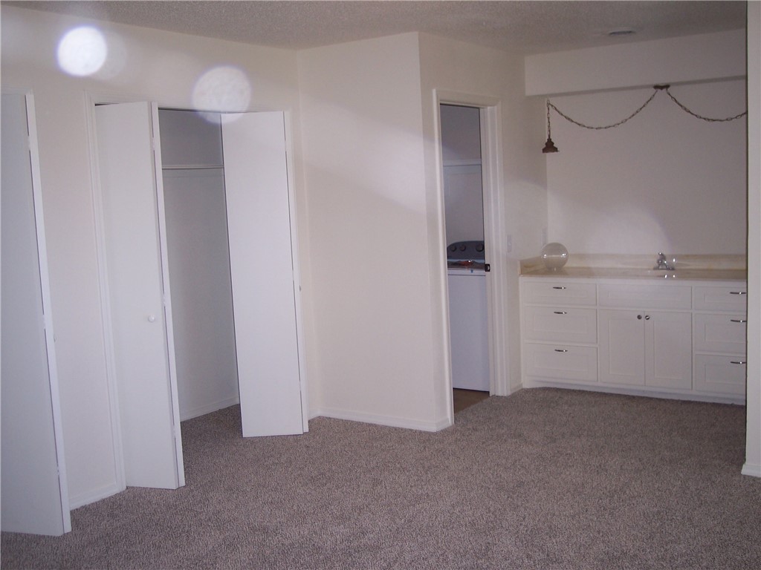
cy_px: 285
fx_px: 857
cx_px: 380
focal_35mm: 39
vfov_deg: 36.8
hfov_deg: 47.9
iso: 100
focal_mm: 8
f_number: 2.8
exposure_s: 1/60
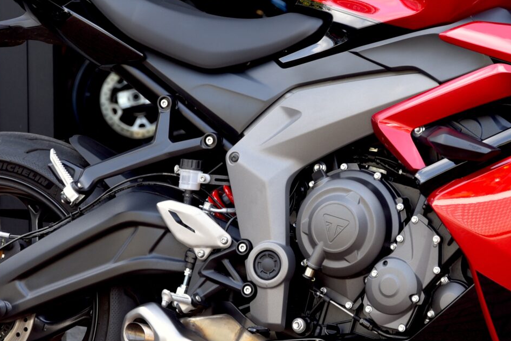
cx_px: 406
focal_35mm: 189
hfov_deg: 10.8
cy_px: 154
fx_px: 2684
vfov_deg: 7.3
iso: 100
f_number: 4
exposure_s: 1/60
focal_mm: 70
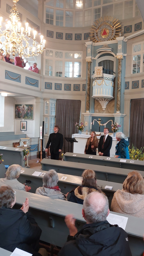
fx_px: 183
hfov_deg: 42.3
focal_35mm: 27
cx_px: 97
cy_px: 128
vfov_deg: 69.9
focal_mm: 5.23
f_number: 1.8
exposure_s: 1/50
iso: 400
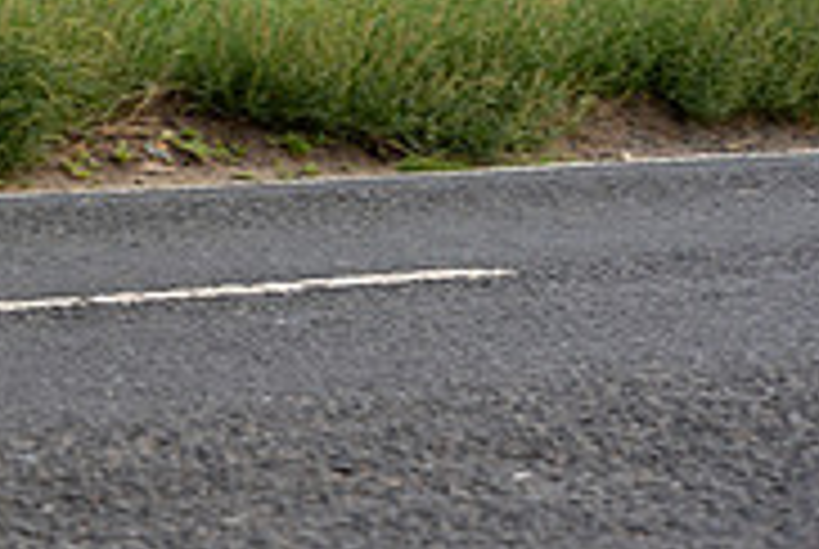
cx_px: -459
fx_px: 5218
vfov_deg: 6.0
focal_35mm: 229
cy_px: -290
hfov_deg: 8.7
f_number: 5.6
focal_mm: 72
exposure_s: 1/640
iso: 320
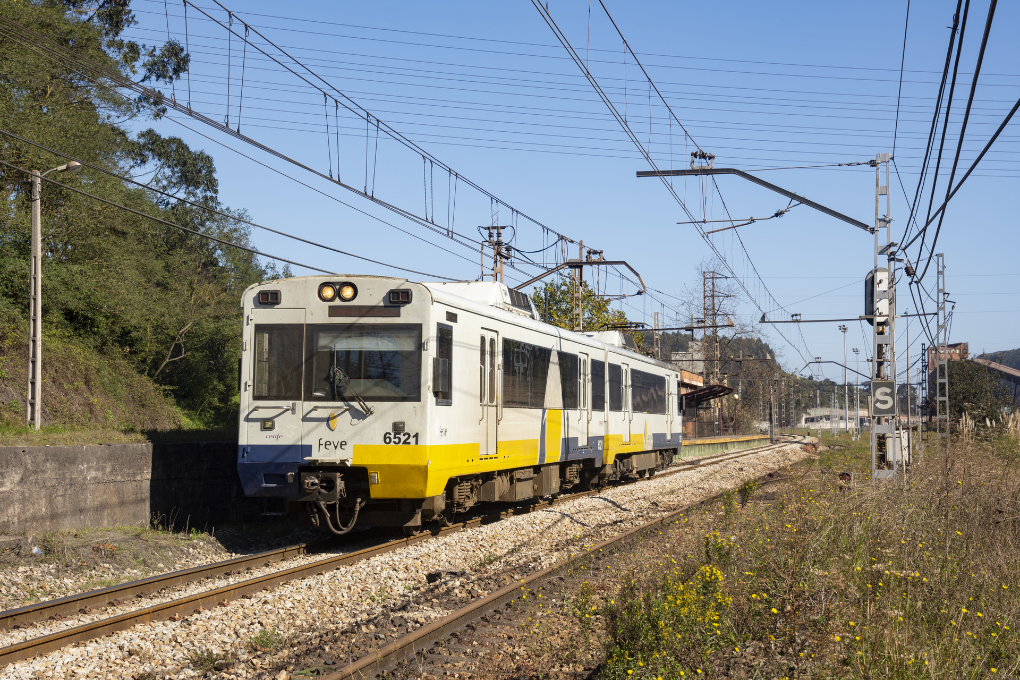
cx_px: 510
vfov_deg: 23.8
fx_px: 1615
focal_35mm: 57
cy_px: 340
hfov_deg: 35.1
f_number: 6.3
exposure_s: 1/640
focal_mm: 38
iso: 200
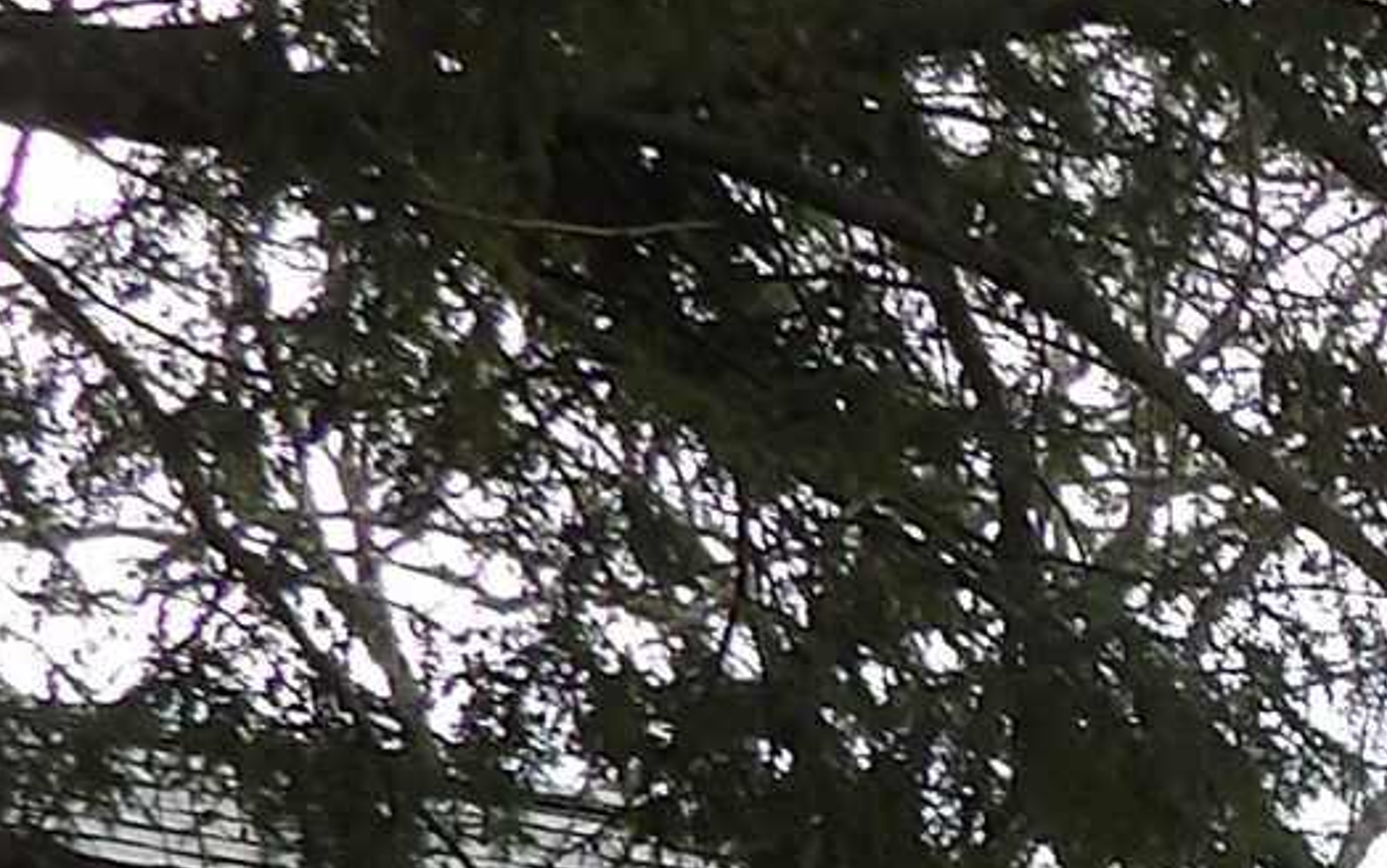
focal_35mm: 205
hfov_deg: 9.5
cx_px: 2912
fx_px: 7752
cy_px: 2316
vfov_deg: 6.1
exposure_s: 1/134
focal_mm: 5.9
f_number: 3.6
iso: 100
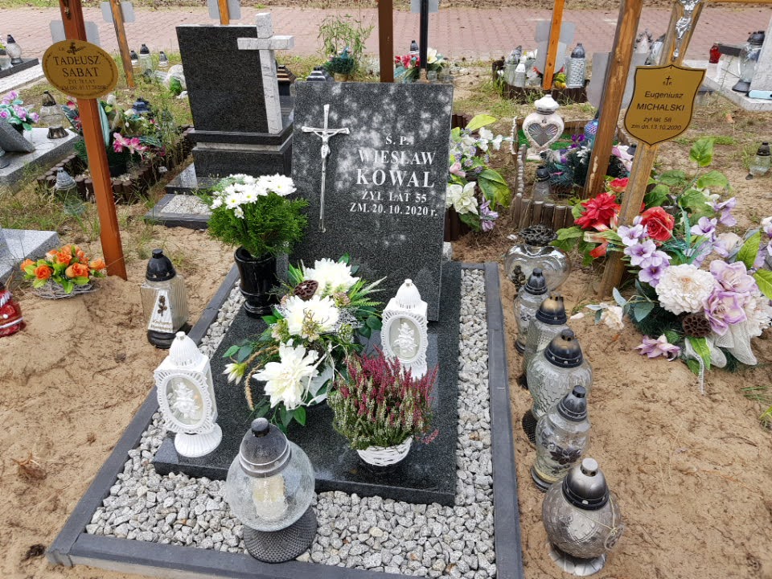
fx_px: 580
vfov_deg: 53.1
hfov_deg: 67.3
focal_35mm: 26
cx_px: 386
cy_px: 290
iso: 40
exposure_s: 1/682
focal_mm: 4.2
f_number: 1.7
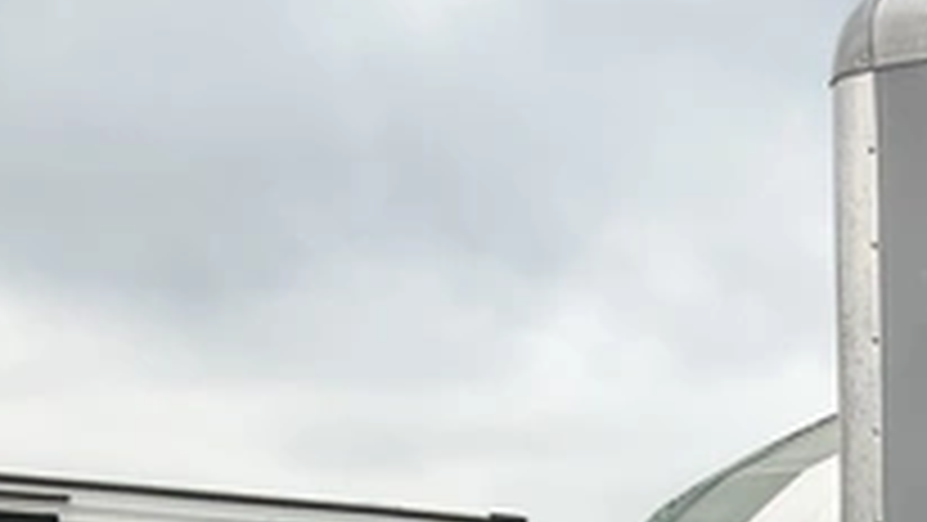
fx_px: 2827
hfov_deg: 16.9
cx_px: 1390
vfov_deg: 10.1
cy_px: 889
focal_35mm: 115
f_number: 1.8
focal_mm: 3
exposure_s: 1/944
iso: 25
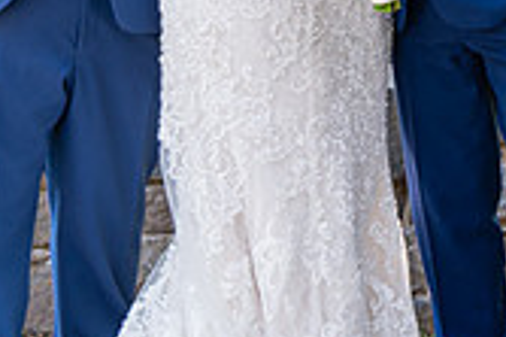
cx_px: 490
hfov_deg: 12.4
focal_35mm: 164
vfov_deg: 8.1
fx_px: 2303
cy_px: -258
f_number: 4
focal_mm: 36
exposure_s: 1/160
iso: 200
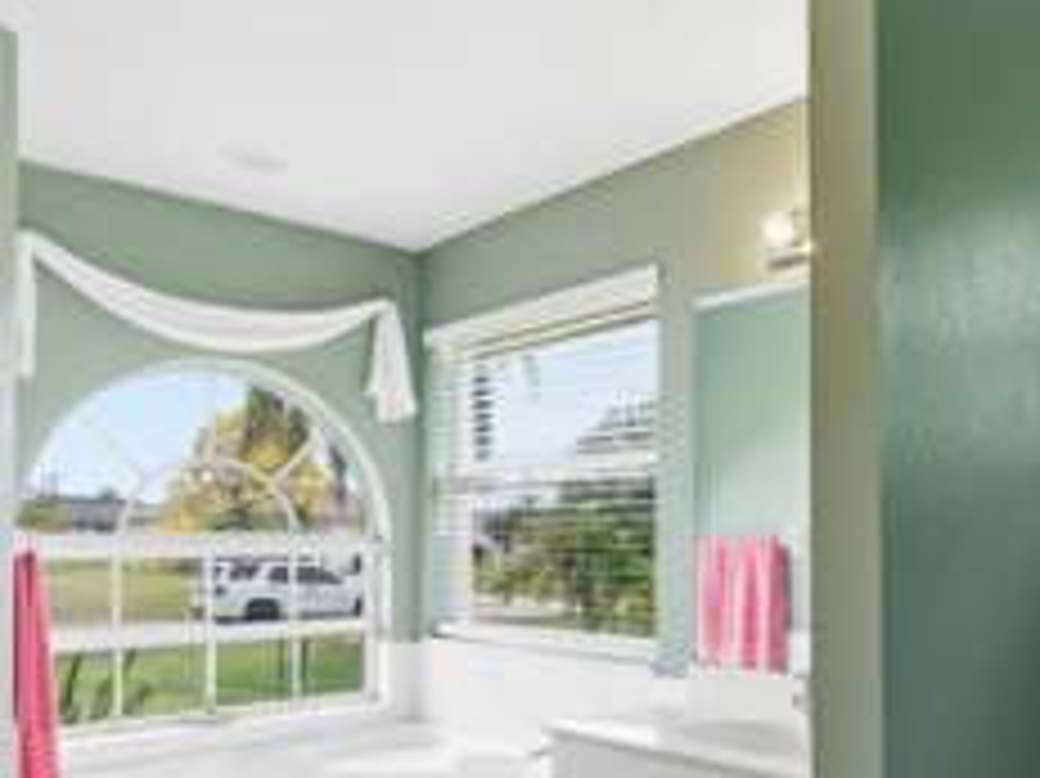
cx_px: 648
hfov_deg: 56.2
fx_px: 961
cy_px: 533
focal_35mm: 32
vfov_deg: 43.4
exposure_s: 1/100
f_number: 9
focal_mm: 16
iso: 400
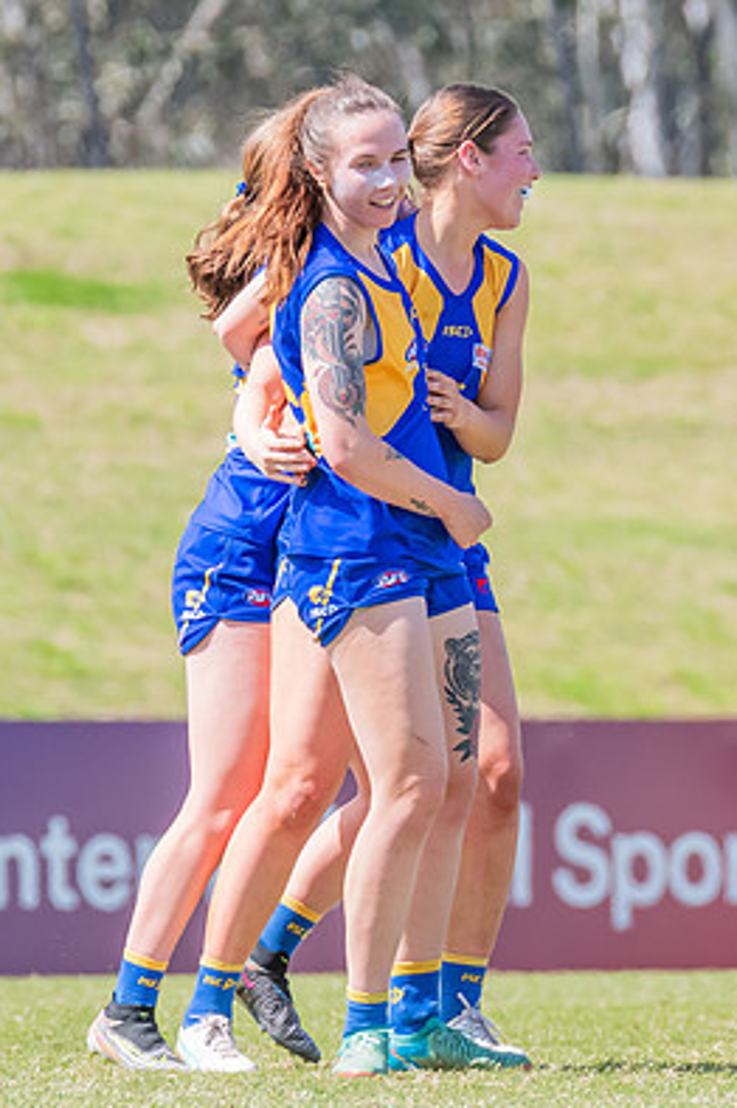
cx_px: 419
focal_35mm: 1104
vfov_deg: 1.9
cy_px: 365
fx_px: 33959
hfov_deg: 1.2
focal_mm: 420
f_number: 8
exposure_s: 1/1250
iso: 800
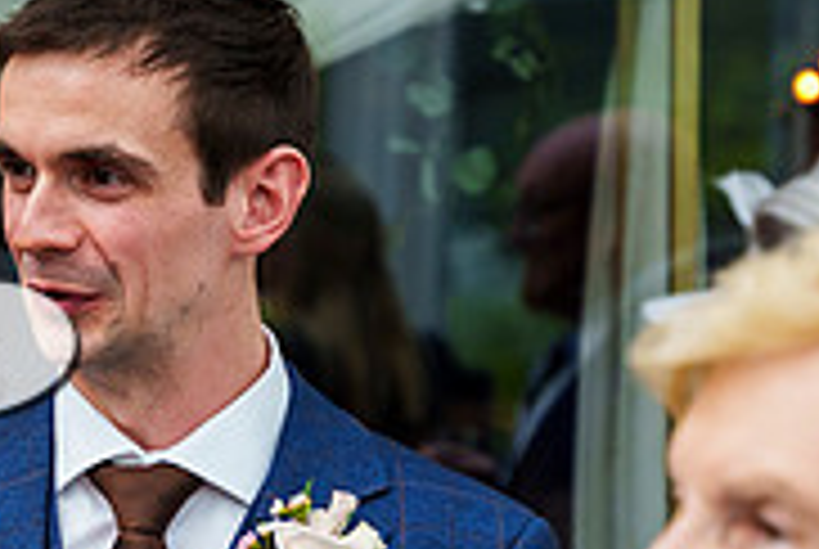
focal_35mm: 222
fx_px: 5059
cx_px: -341
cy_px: 334
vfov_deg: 6.2
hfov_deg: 9.1
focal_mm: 63
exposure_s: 1/2500
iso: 800
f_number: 3.5
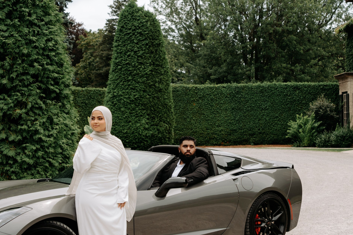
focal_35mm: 62
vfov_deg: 21.9
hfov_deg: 32.2
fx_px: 608
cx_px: 231
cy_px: 91
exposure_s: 1/320
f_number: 2.8
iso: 64
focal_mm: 27
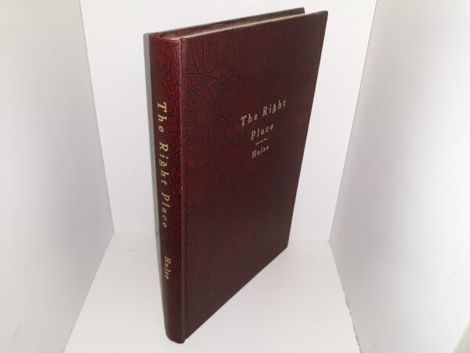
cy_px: 176
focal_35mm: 28
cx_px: 235
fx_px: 380
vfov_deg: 49.7
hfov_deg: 63.4
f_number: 1.7
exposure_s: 1/120
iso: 50
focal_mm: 3.7
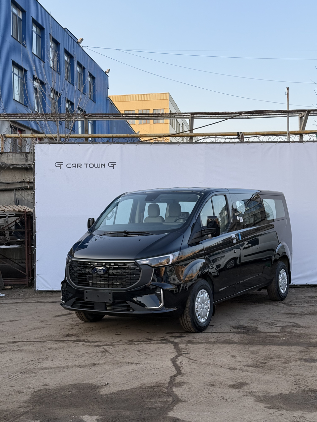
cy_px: 211
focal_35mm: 48
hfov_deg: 30.3
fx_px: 586
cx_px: 158
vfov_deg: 39.7
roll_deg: -0.3
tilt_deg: +0.2
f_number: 1.78
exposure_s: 1/652
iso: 64
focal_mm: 6.76
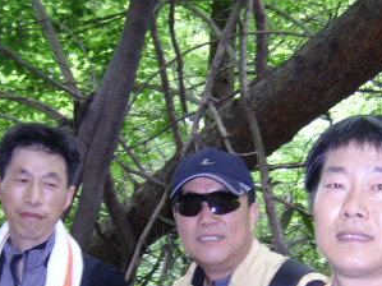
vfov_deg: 19.1
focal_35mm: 75
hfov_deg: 26.0
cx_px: 206
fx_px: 827
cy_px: 285
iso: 218
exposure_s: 1/30
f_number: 2.8
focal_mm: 5.95
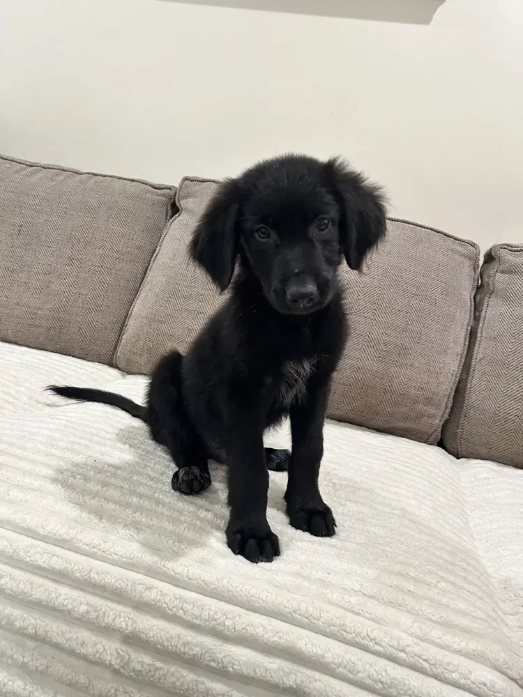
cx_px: 262
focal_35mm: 26
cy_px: 348
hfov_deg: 53.1
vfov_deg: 67.3
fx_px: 524
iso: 200
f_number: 1.5
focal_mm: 5.7
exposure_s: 1/60
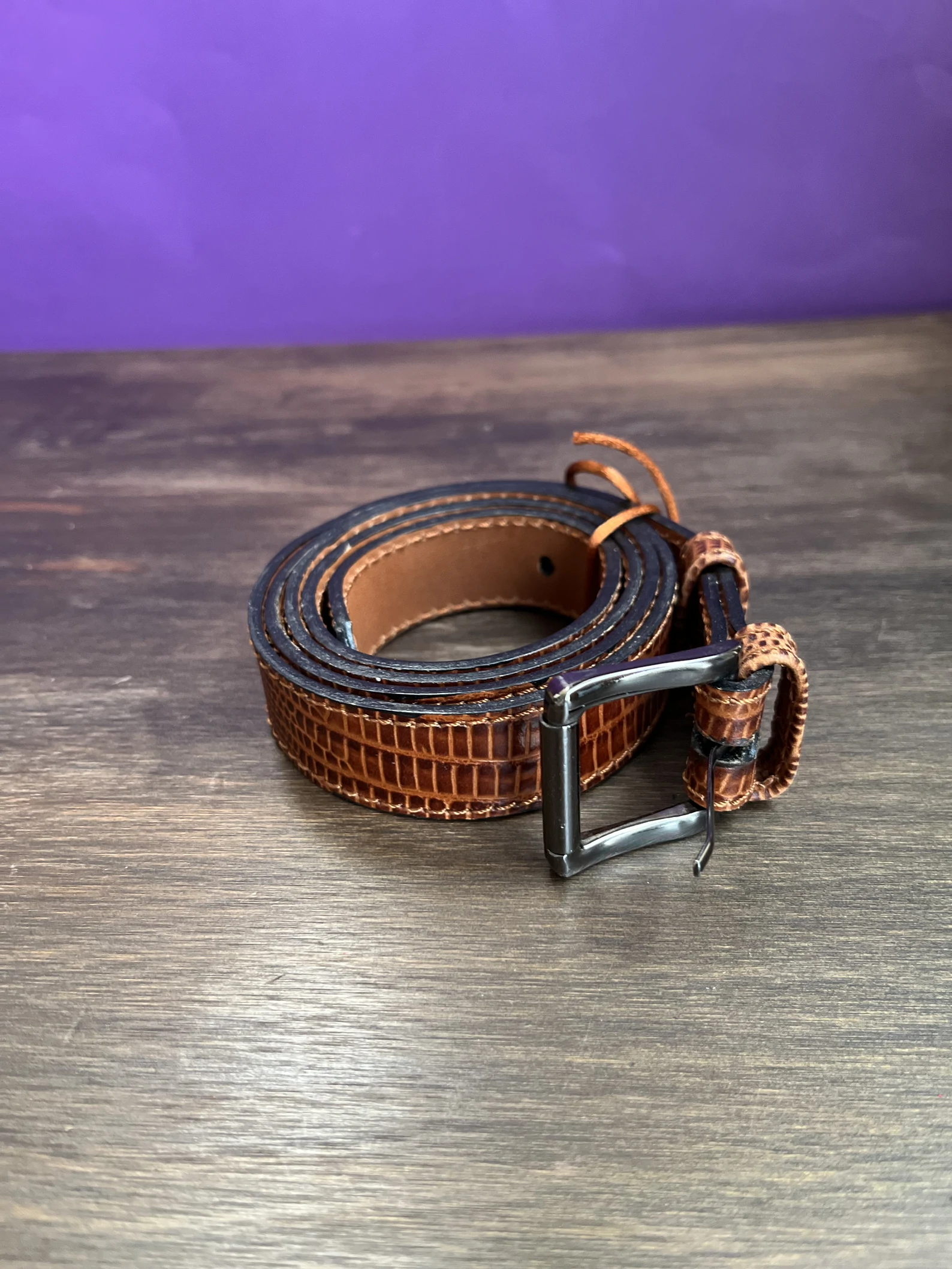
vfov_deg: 67.3
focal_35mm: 26
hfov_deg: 53.1
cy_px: 634
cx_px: 476
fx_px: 953
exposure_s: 1/50
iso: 400
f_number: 1.6
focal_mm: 5.1
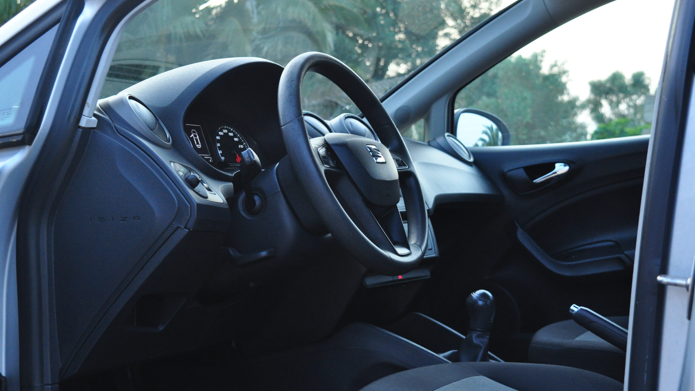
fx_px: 1023
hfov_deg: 37.5
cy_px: 190
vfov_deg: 21.6
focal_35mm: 56
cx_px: 349
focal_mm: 35
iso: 1000
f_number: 5.6
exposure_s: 1/60
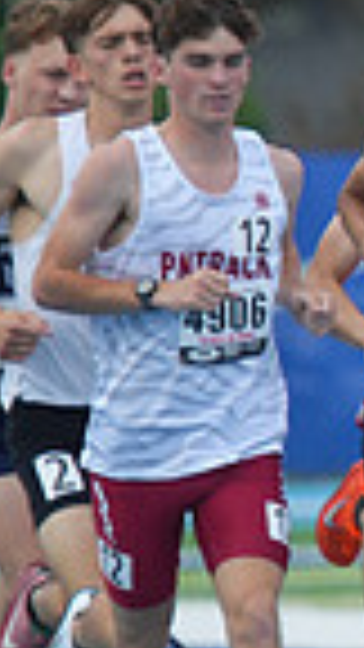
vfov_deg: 1.7
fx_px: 21689
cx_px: 1159
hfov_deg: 1.0
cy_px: 331
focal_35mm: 1264
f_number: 5.6
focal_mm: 300
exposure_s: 1/1000
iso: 400
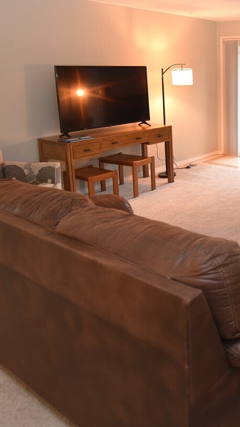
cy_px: 132
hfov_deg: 32.1
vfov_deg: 57.8
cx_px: 252
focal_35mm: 33
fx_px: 374
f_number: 2.8
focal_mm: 15
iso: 900
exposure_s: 1/60
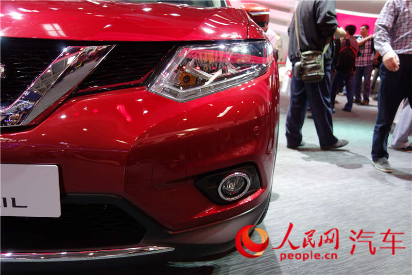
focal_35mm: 28
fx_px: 320
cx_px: 206
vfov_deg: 46.4
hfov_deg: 65.5
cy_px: 138
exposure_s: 1/160
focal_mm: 10.4
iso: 320
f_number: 1.8
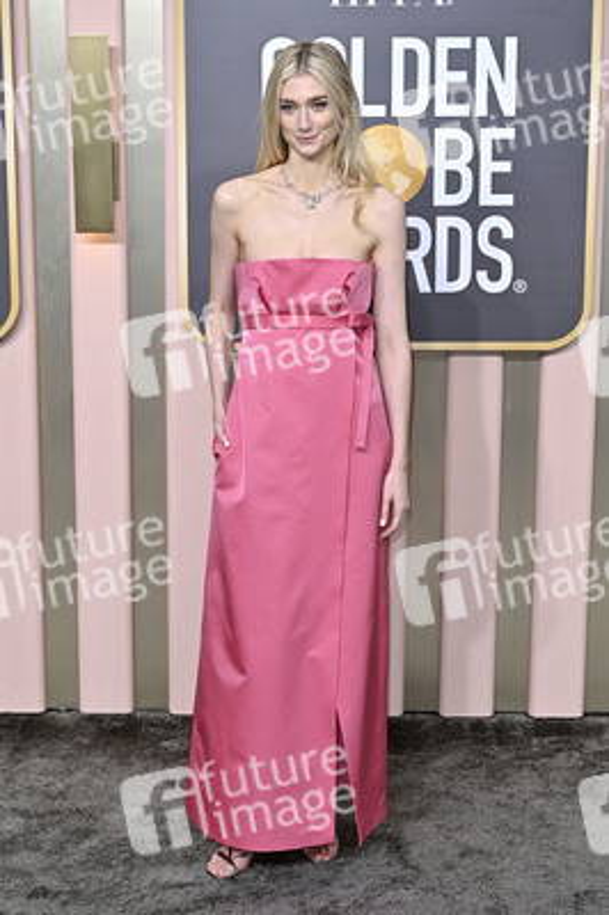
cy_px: 458
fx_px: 1754
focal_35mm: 69
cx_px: 304
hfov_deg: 19.7
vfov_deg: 29.3
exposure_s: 1/200
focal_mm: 69
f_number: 8
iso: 320
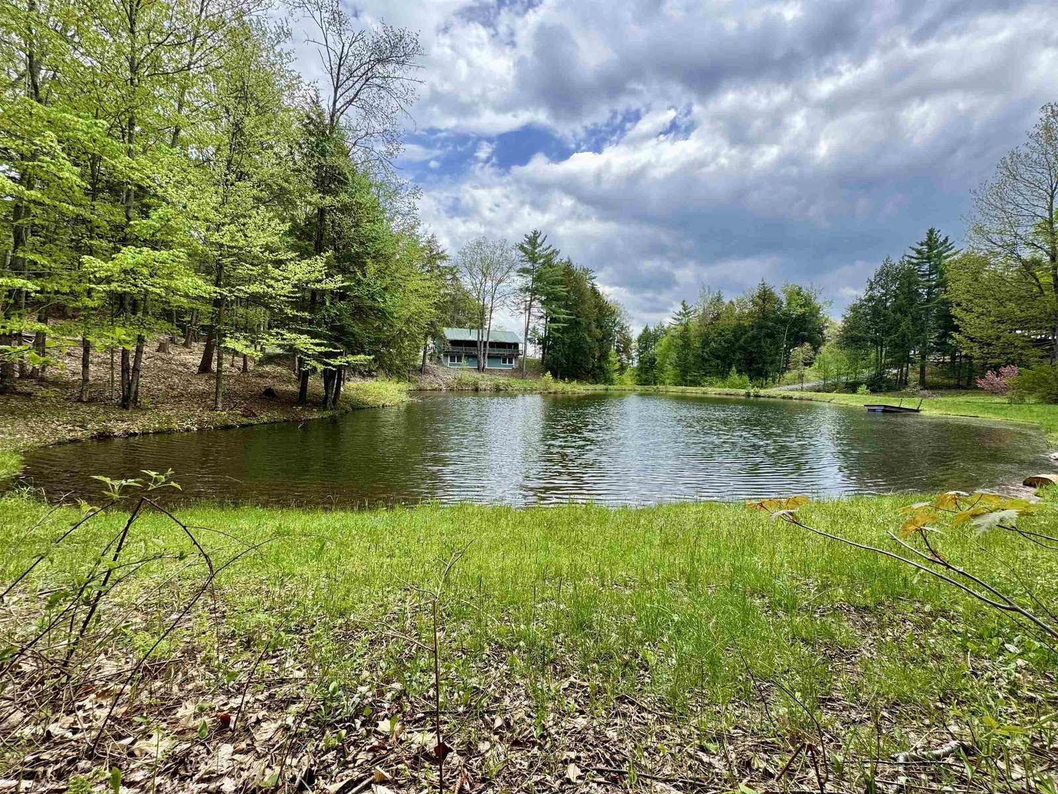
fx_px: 428
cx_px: 529
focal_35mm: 14
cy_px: 397
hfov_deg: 102.1
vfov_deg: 85.7
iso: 40
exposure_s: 1/335
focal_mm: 2.22
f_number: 2.2
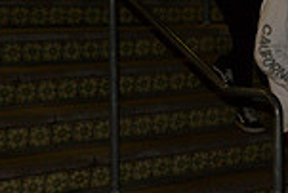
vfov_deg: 10.3
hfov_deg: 13.5
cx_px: 540
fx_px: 1073
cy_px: 79
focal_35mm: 134
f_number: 10
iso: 3200
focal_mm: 35
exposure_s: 1/60
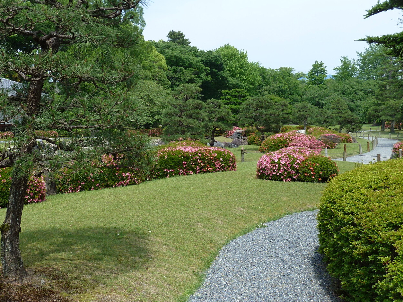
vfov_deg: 28.5
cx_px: 150
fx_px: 594
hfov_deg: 37.3
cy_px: 130
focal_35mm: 51
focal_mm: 6.5
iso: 80
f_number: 4
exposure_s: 1/400
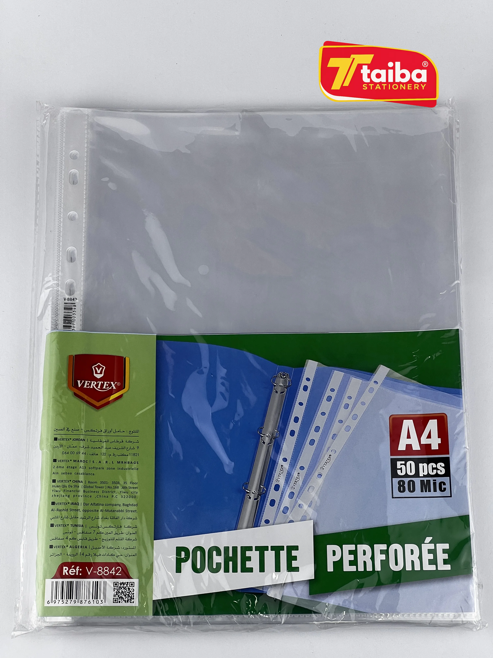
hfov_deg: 19.1
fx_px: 1462
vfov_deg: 25.3
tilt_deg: -72.4
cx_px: 246
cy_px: 329
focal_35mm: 77
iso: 32
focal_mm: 9
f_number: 2.8
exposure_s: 1/299
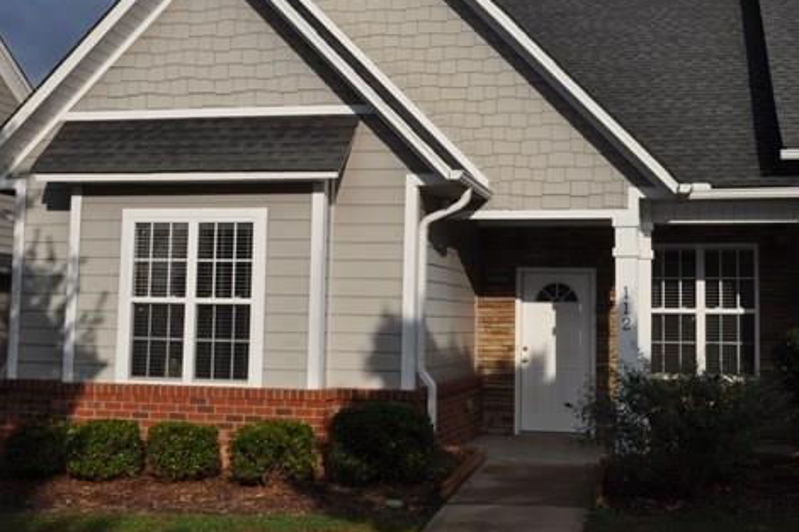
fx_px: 1087
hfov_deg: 40.3
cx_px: 461
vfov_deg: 27.5
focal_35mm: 49
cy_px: 217
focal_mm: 24
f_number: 20
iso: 200
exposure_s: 1/200
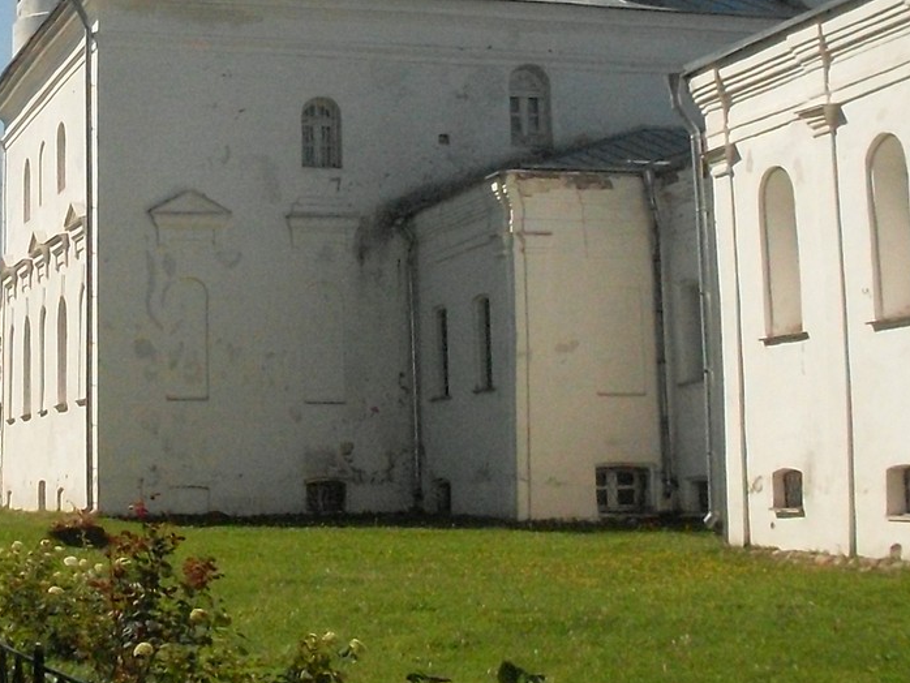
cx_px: 145
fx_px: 2051
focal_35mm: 78
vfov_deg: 18.7
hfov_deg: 24.5
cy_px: 106
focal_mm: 6.3
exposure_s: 1/1500
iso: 400
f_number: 8.4
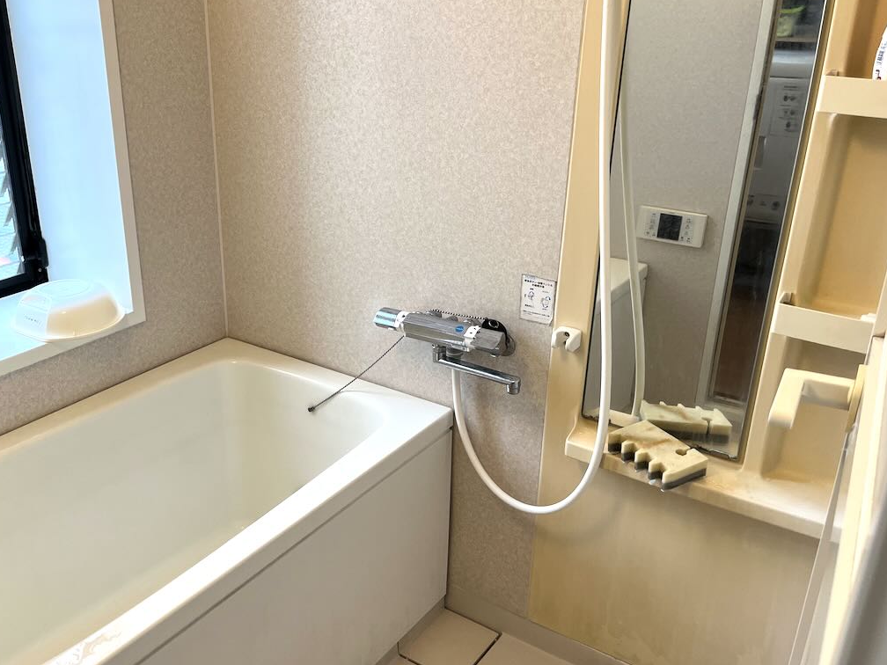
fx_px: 846
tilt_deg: -23.8
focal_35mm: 33
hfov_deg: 54.7
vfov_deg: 42.9
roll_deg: +1.4
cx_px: 326
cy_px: 342
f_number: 1.6
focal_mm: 5.1
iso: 64
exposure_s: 1/100
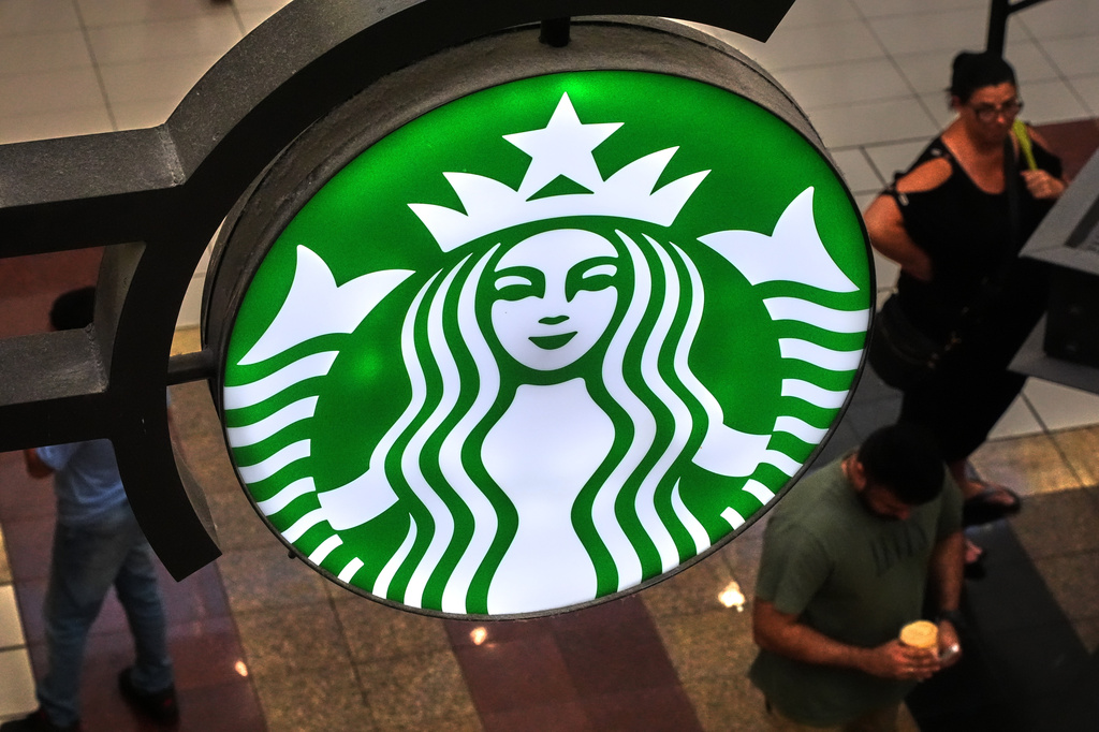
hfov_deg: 19.1
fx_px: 3265
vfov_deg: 12.8
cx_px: 550
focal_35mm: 107
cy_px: 366
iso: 10000
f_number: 13
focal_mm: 107
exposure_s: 1/250
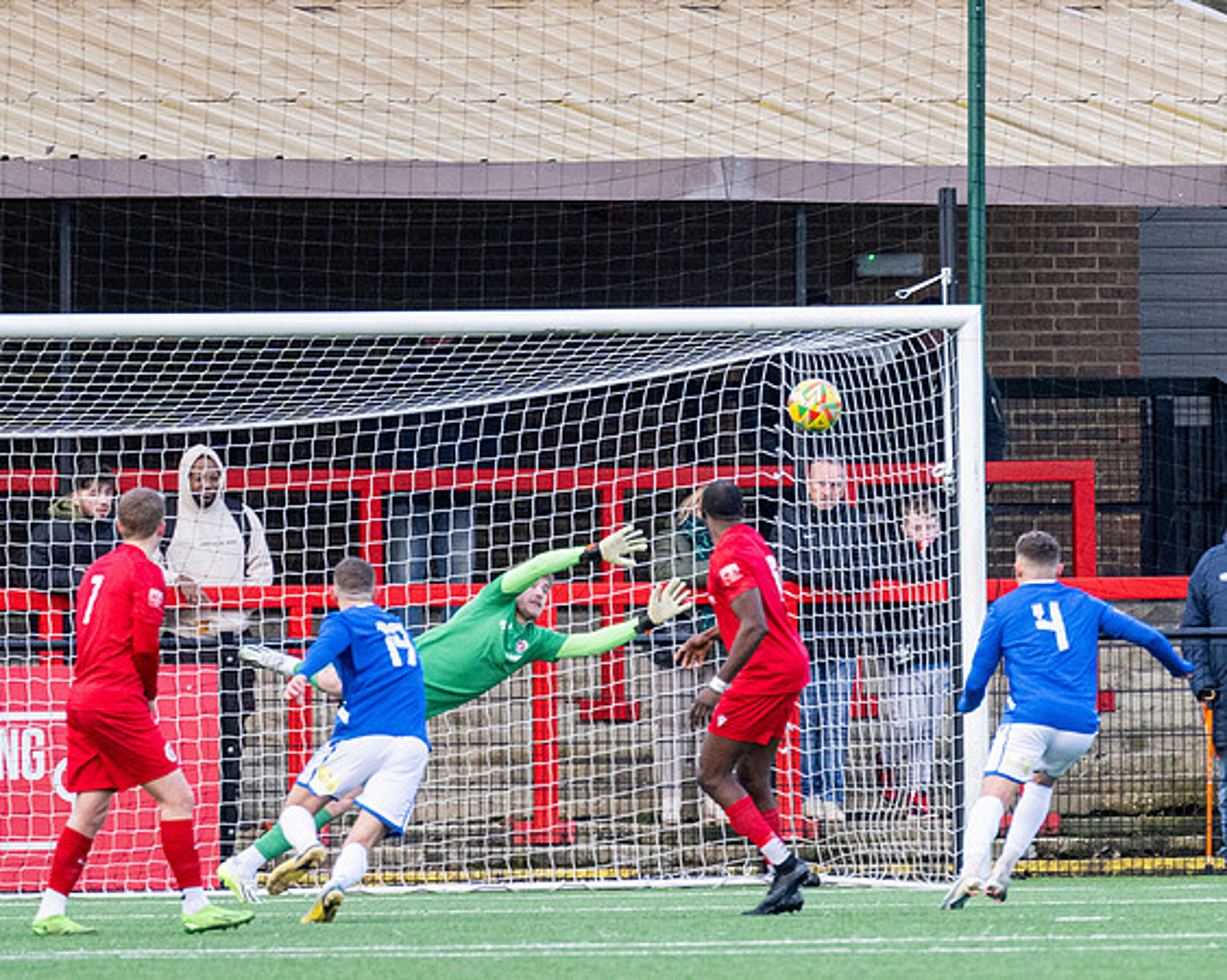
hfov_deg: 2.9
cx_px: 835
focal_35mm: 673
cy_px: 295
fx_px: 24426
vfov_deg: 2.3
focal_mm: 280
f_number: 4
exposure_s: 1/1600
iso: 1600
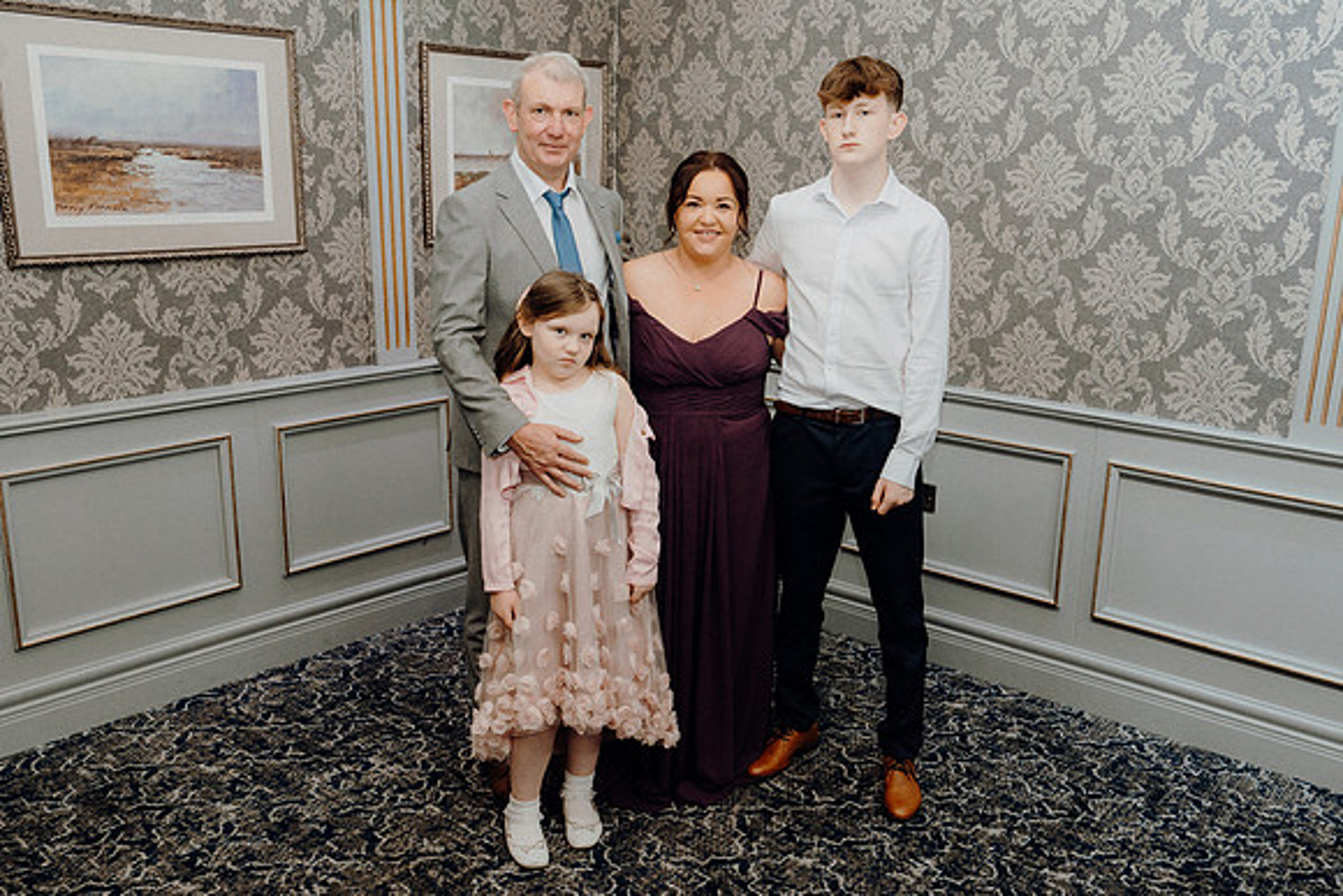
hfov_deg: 60.3
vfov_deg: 42.3
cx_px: 672
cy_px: 448
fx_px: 1157
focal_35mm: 31
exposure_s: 1/160
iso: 2500
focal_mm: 31
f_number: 5
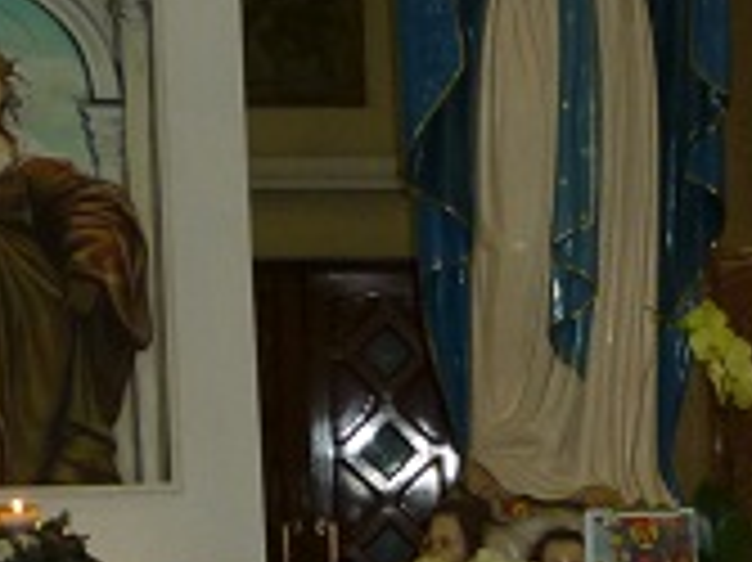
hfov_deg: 17.5
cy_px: 616
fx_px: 2410
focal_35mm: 111
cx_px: 648
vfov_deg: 13.1
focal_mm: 5.2
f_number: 3.3
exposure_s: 1/30
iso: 160
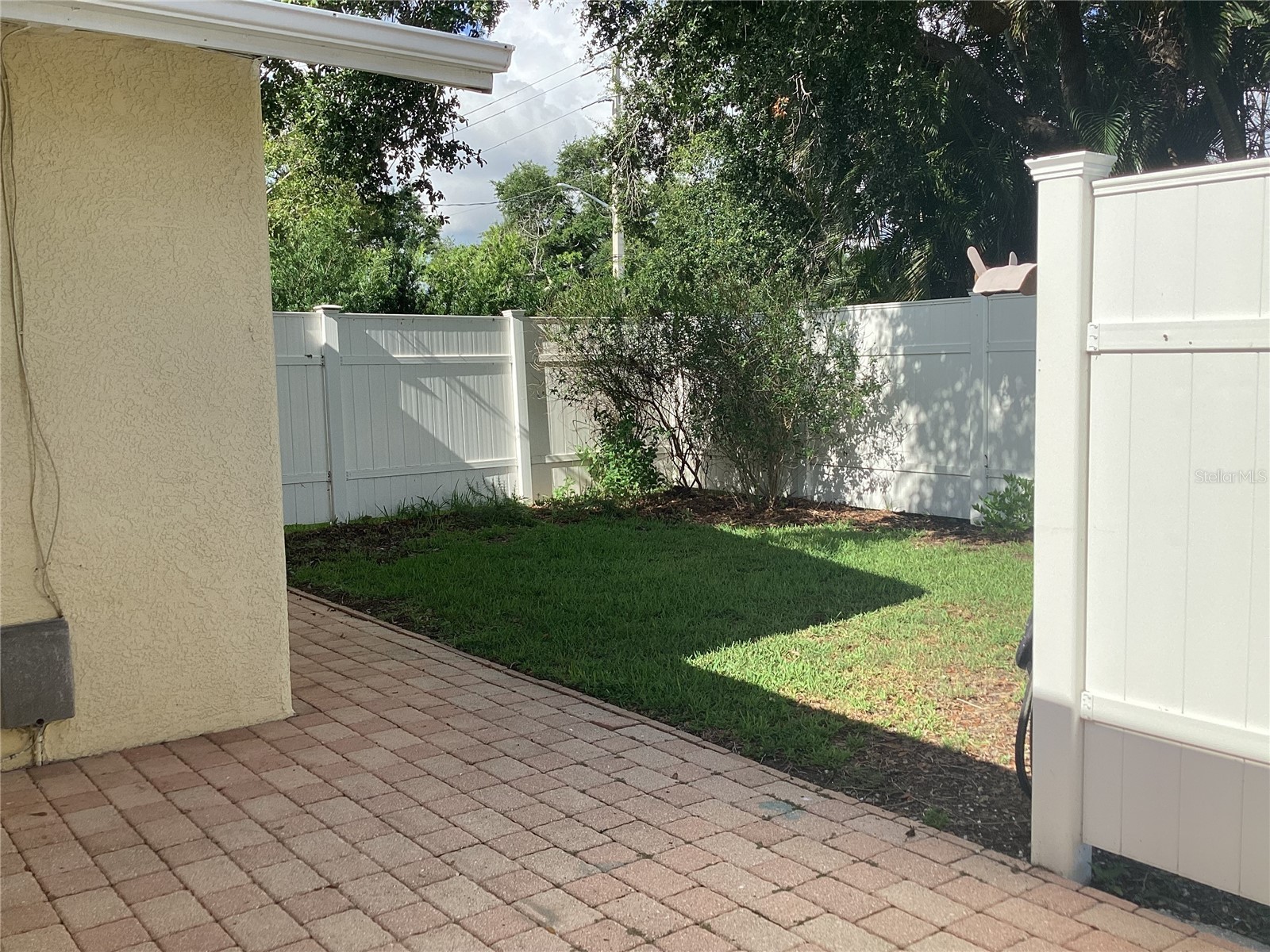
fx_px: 1137
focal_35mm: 31
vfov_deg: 45.4
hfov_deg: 58.4
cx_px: 635
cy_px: 476
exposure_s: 1/806
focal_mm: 3.3
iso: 25
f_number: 2.4
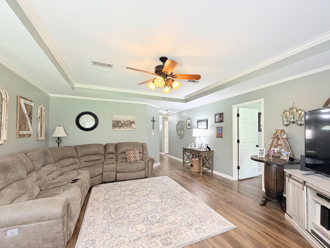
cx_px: 182
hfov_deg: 94.2
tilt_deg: +1.3
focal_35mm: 16
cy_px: 130
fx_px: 153
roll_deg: +0.3
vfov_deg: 78.1
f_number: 2.2
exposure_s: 1/60
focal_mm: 2.22
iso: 250
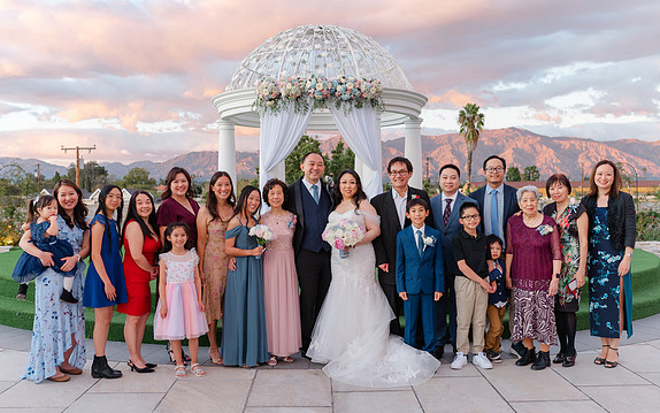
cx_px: 332
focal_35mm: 36
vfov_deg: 35.4
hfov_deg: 54.0
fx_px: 648
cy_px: 207
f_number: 4
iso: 160
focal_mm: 35
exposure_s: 1/125
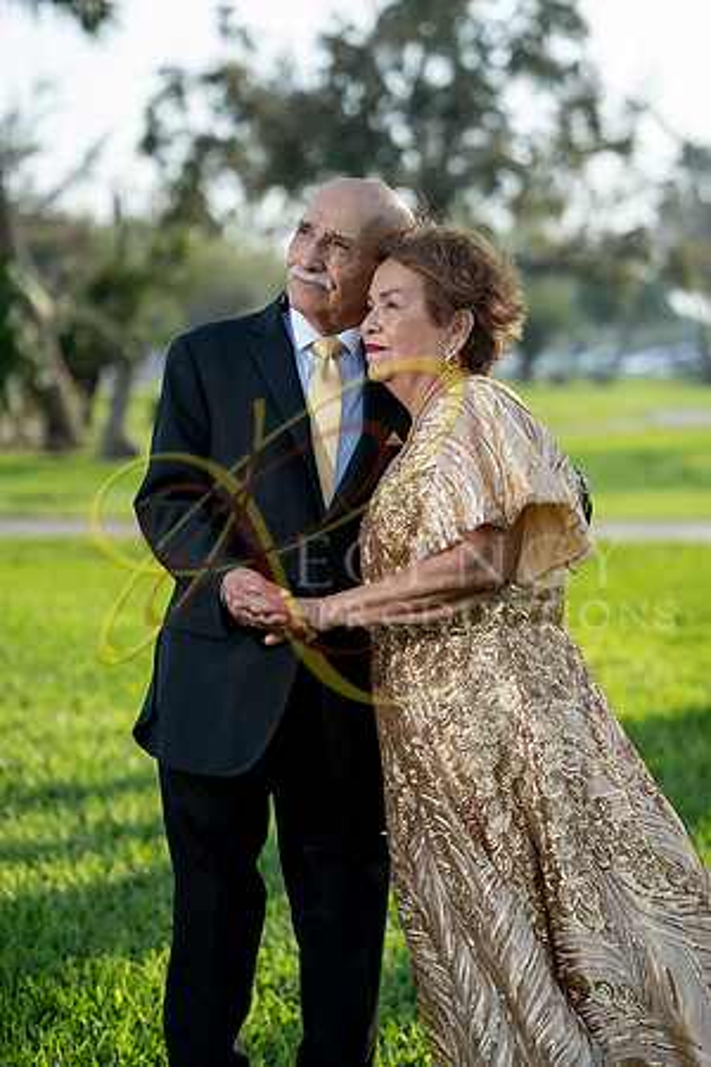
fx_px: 2518
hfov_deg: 16.1
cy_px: 534
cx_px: 356
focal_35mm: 85
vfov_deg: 23.9
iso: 200
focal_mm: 85
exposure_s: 1/1600
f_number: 2.8
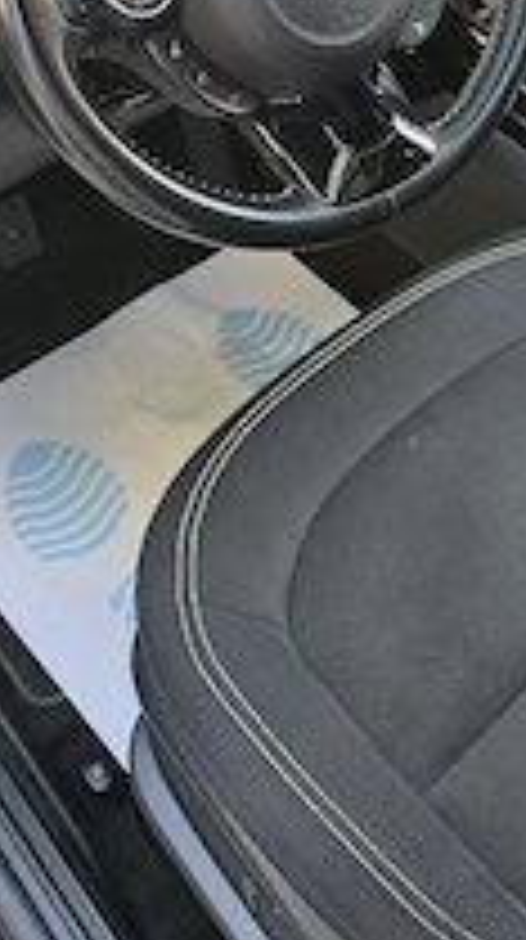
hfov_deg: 24.3
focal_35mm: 48
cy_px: 76
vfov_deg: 39.5
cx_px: 454
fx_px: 1195
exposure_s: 1/182
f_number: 1.7
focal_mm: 6.3
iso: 200
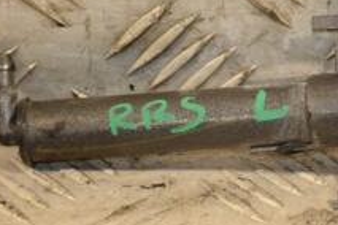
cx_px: 333
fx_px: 4163
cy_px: 71
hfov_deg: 4.6
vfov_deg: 3.1
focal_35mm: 443
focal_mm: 105
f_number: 5.6
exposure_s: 1/125
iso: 800
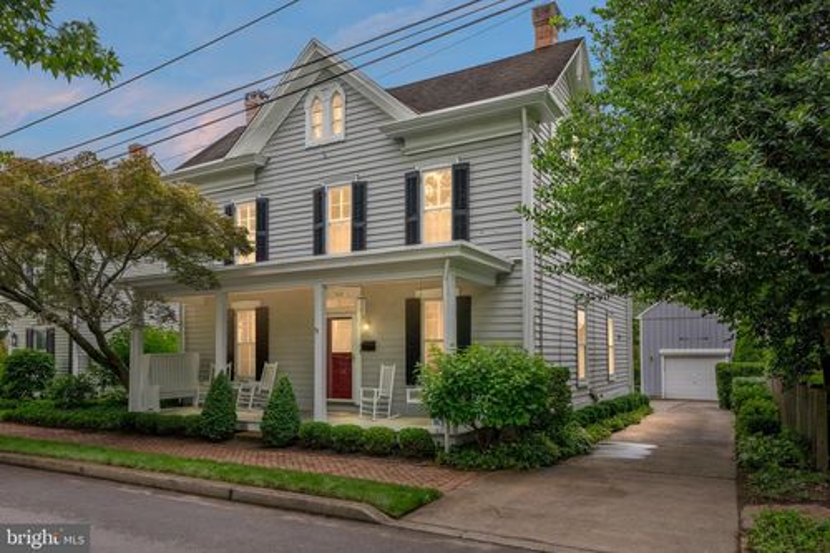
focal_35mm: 24
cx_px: 415
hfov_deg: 73.8
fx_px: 553
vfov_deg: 53.1
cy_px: 276
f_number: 7.1
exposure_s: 1/160
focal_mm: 24
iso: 320
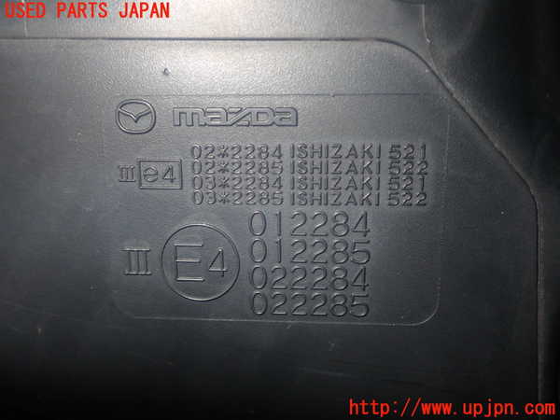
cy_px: 210
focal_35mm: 36
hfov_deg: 51.4
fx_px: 582
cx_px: 280
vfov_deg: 39.7
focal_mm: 6.37
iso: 200
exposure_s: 1/40
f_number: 7.1
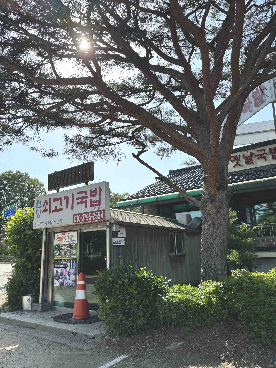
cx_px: 131
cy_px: 193
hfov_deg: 53.0
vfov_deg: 67.3
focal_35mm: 26
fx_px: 276
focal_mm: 6.76
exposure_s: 1/3413
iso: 80
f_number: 1.78
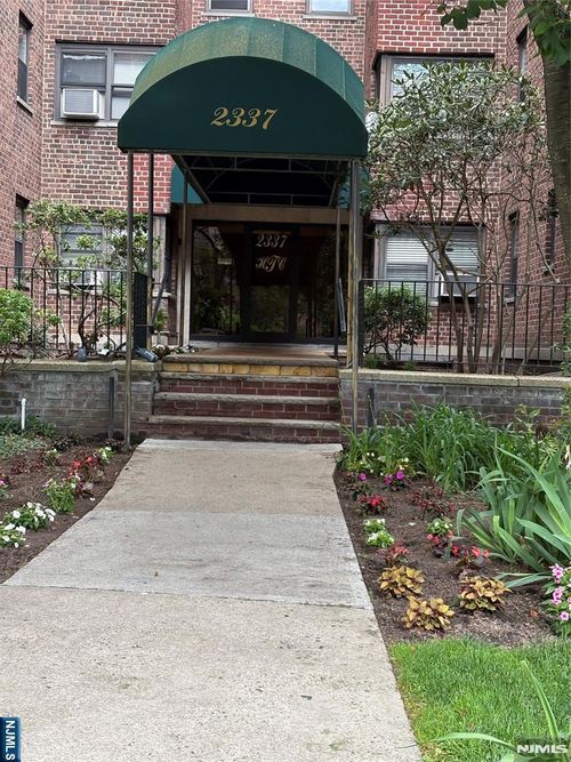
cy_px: 381
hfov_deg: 28.0
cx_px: 286
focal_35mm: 52
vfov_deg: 36.8
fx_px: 1144
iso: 64
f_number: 1.6
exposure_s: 1/242
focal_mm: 5.96
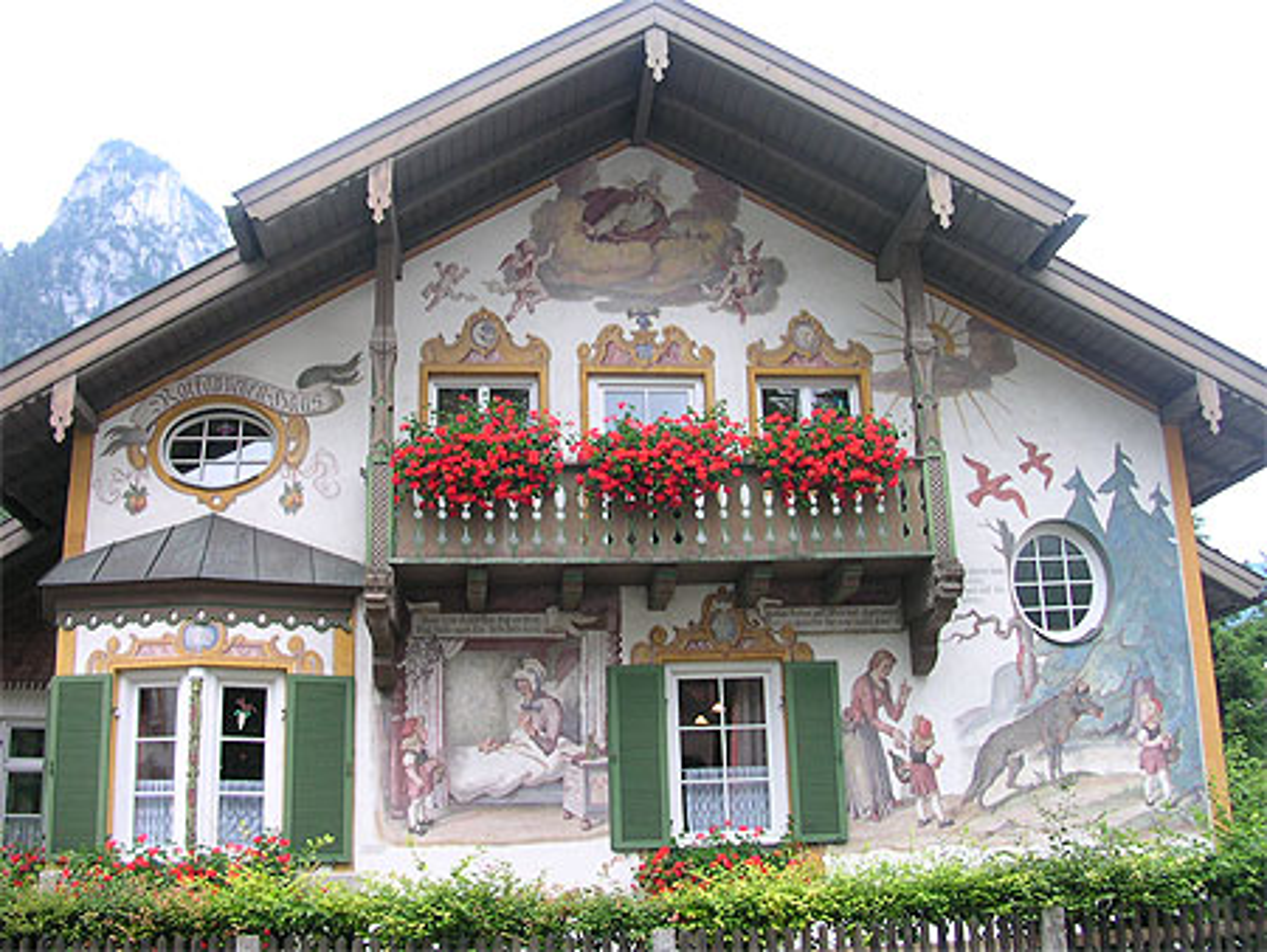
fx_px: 1355
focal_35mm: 37
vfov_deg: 38.7
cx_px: 634
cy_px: 476
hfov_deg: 50.1
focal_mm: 5.6
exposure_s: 1/53.2
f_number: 2.7
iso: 100
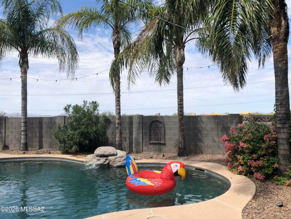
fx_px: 235
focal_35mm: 28
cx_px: 146
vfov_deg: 49.7
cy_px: 110
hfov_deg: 63.4
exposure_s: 1/2433
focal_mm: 3.99
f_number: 1.8
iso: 20
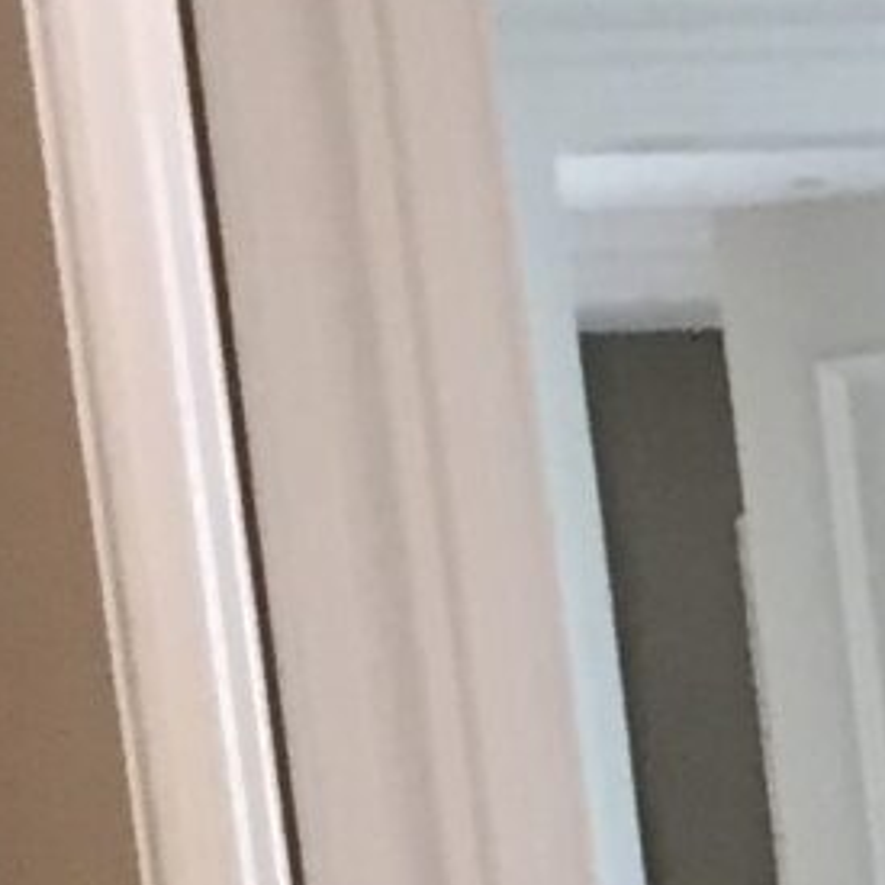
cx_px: 2536
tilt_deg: -10.6
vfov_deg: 6.7
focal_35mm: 239
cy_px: 2533
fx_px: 6913
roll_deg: +2.6
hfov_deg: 6.7
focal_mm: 4.15
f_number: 2.2
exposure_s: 1/33
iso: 50
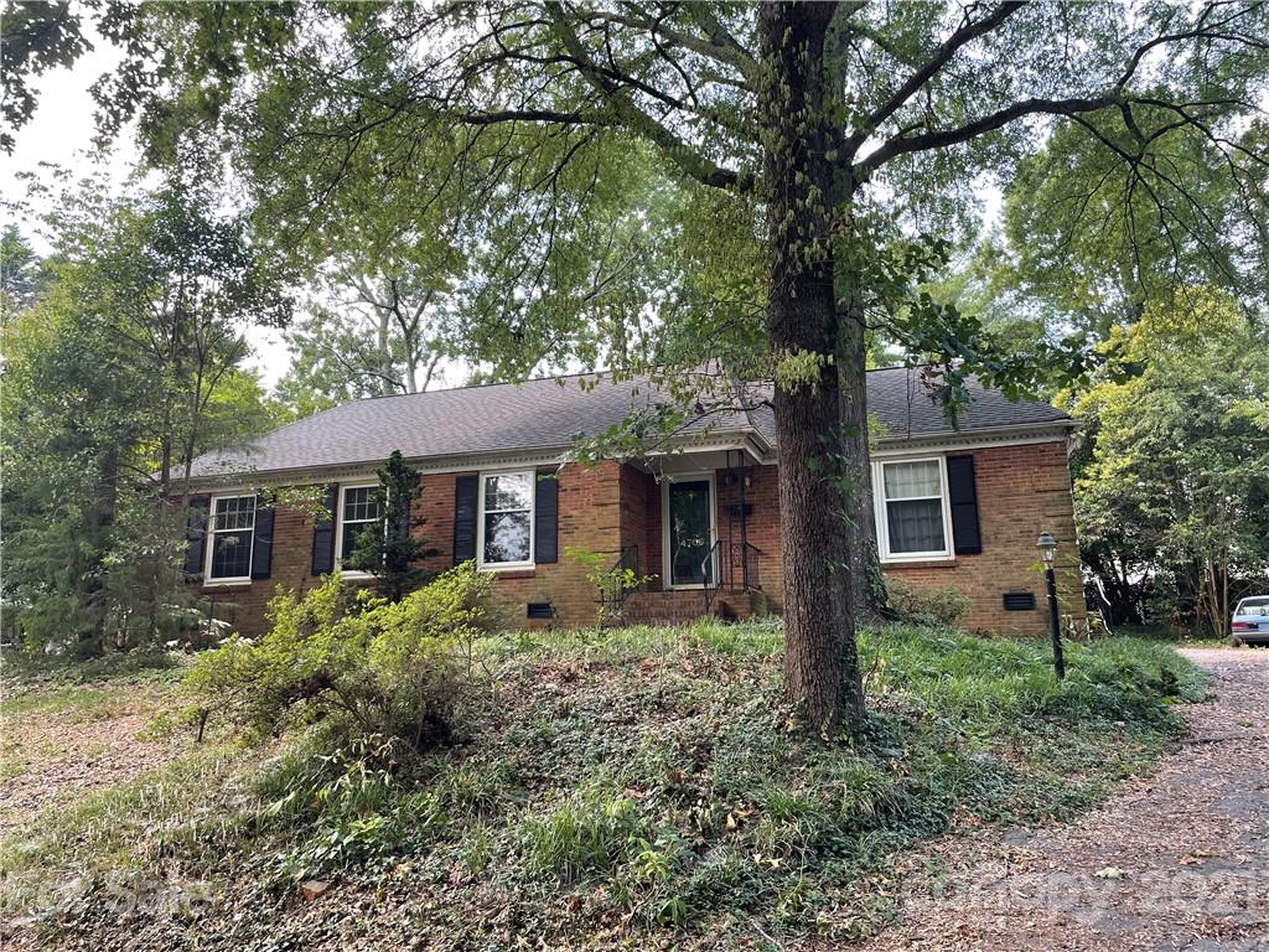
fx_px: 953
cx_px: 634
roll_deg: +1.4
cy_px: 476
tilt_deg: +13.3
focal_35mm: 26
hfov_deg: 67.3
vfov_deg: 53.1
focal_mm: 4.2
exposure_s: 1/146
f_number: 1.6
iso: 32
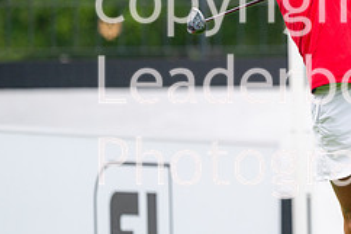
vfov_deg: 1.9
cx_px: 286
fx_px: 7005
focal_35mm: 719
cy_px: 94
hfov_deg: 2.9
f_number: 4
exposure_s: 1/1250
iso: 400
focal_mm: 300
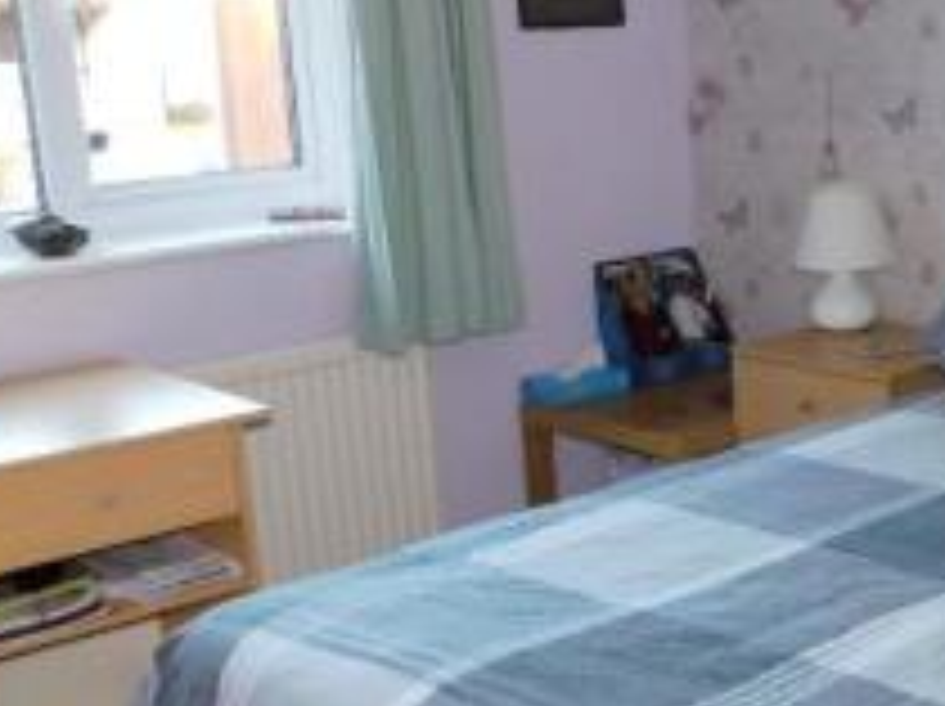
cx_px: 884
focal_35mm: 64
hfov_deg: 28.9
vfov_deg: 22.8
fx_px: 1745
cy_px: 470
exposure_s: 1/30
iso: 200
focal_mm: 4
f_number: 3
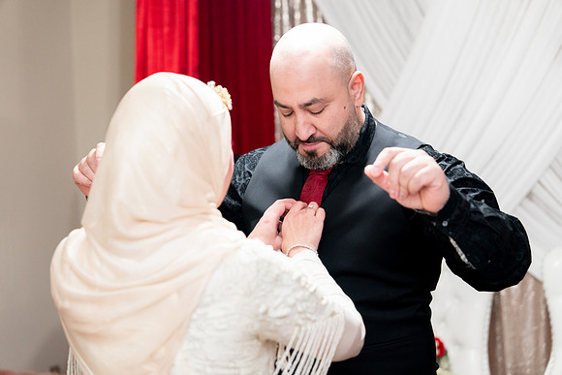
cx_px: 281
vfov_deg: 20.0
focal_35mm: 68
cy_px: 188
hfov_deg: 29.6
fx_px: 1062
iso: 2500
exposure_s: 1/160
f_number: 2.8
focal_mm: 68
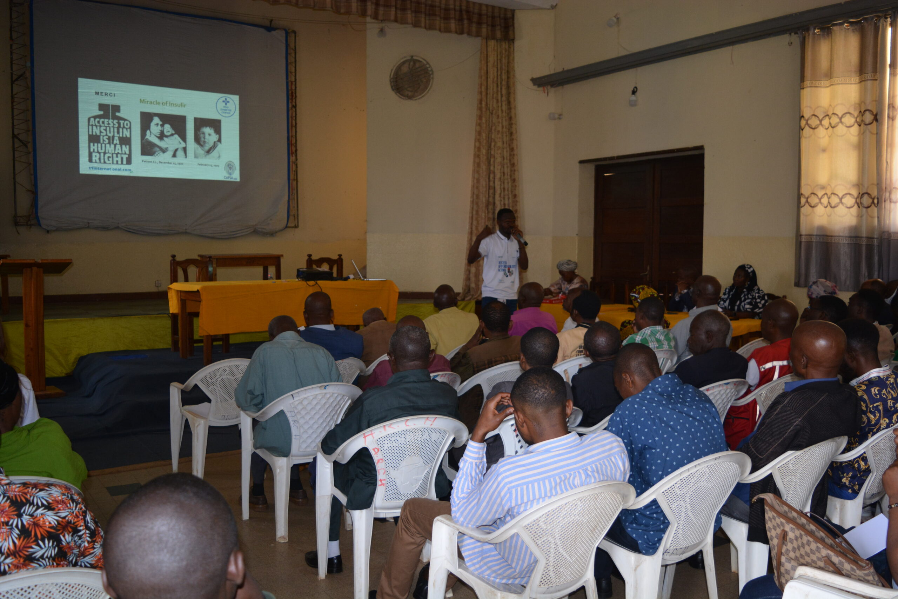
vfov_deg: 40.0
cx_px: 449
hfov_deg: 57.2
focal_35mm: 33
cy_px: 300
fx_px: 823
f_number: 3.8
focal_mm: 22
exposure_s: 1/60
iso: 640
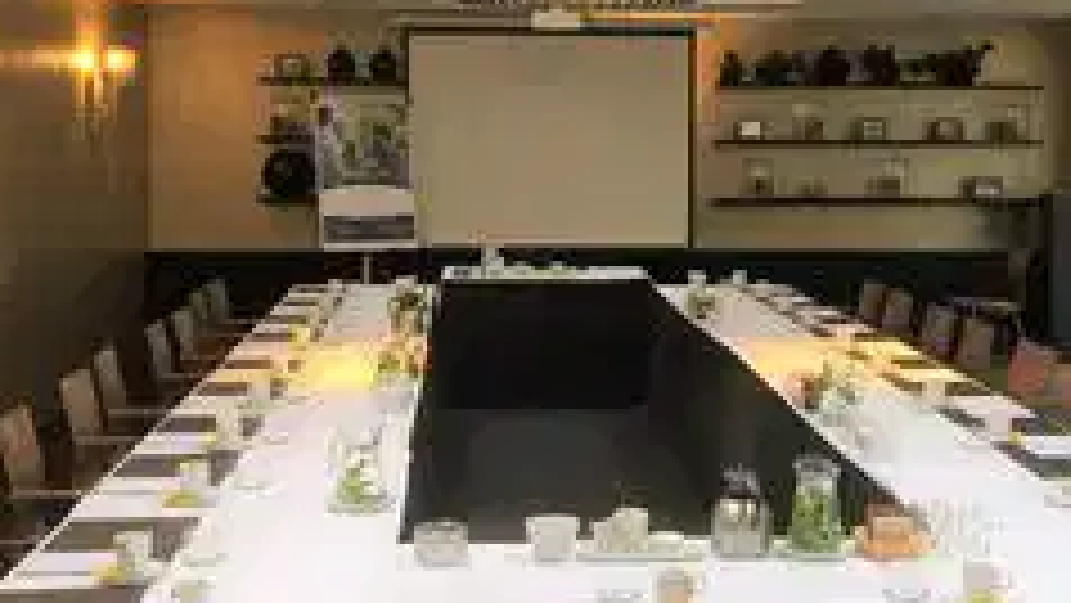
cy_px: 184
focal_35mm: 53
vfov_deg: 22.5
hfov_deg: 39.1
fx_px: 1505
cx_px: 612
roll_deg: -0.4
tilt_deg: -2.8
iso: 50
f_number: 2.2
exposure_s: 1/33
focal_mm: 4.15
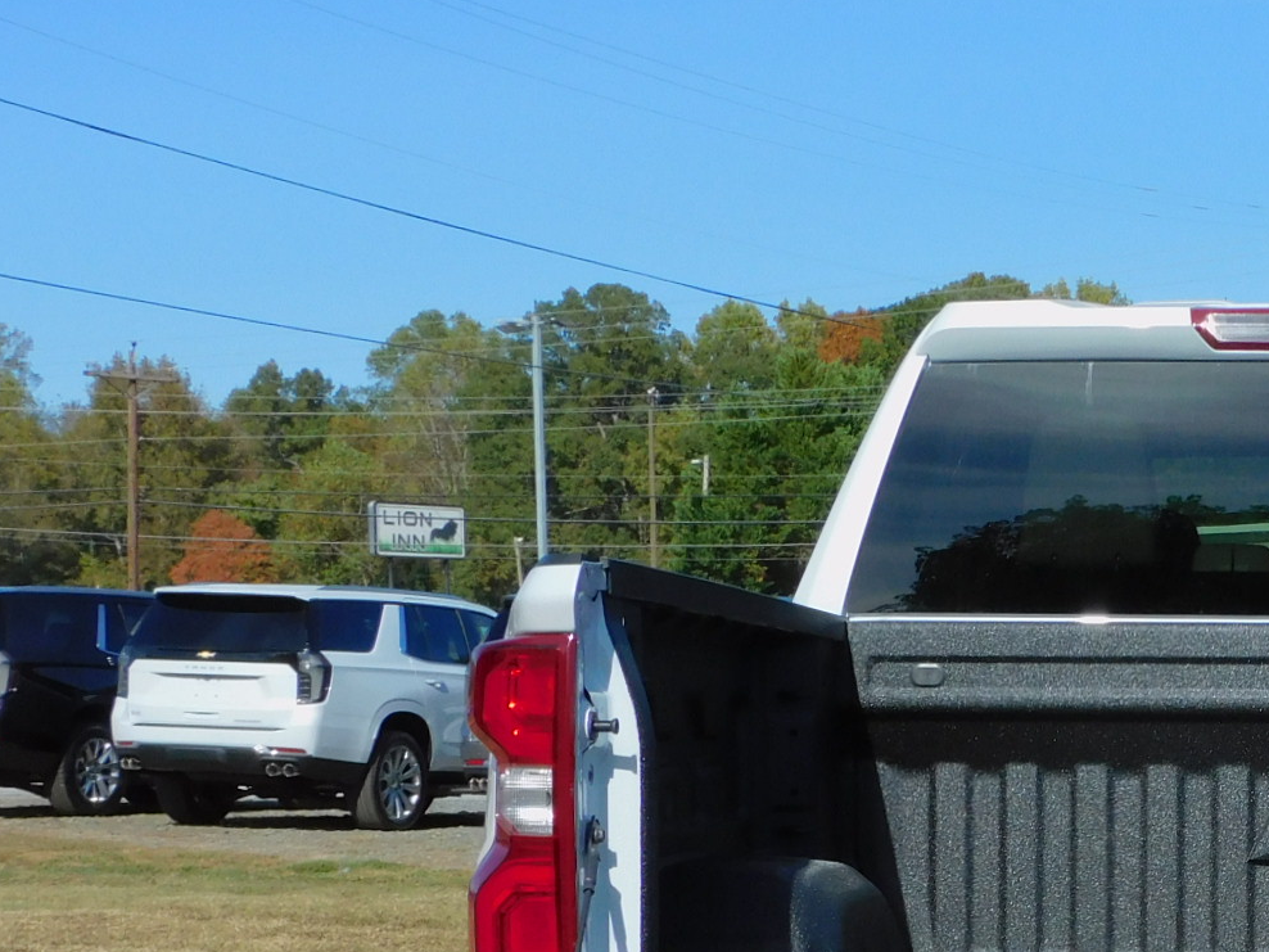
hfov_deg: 20.3
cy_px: 881
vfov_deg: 15.8
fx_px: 3373
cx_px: 1406
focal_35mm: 92
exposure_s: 1/1250
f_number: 3.8
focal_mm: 7.2
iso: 125
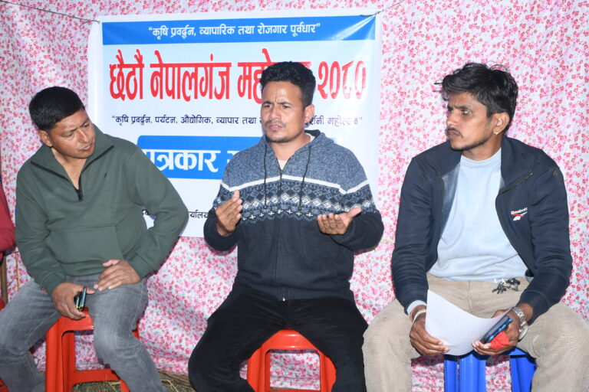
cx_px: 294
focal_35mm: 40
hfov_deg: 48.5
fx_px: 654
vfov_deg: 33.4
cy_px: 196
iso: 500
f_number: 4
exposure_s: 1/250
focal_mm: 27
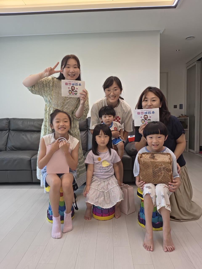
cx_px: 101
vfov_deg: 73.9
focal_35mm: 23
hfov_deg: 58.9
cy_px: 134
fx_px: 179
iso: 160
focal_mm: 2.95
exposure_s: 1/120
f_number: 2.2
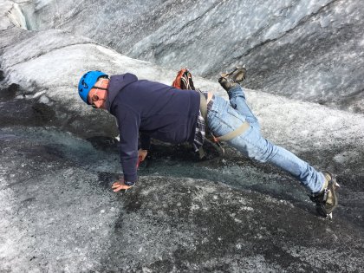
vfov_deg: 48.2
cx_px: 182
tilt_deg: -20.9
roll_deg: +10.2
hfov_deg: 61.7
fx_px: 305
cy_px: 136
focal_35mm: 29
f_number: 2.2
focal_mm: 4.15
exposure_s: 1/1068
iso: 25
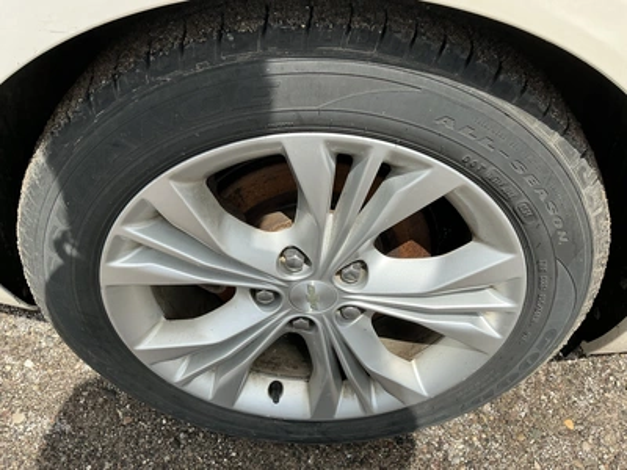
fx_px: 507
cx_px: 314
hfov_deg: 63.4
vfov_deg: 49.7
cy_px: 235
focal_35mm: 28
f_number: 1.8
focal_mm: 3
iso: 25
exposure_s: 1/978
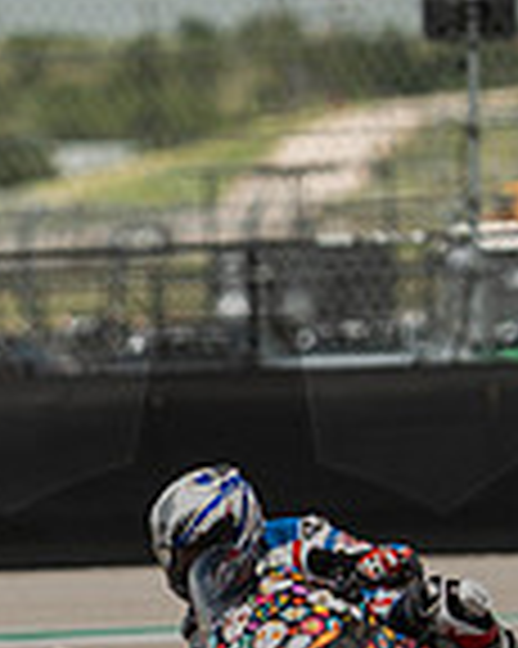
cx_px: 225
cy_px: 866
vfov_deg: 1.7
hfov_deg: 1.4
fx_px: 21774
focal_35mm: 1135
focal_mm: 200
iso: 160
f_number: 2.5
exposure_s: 1/2000
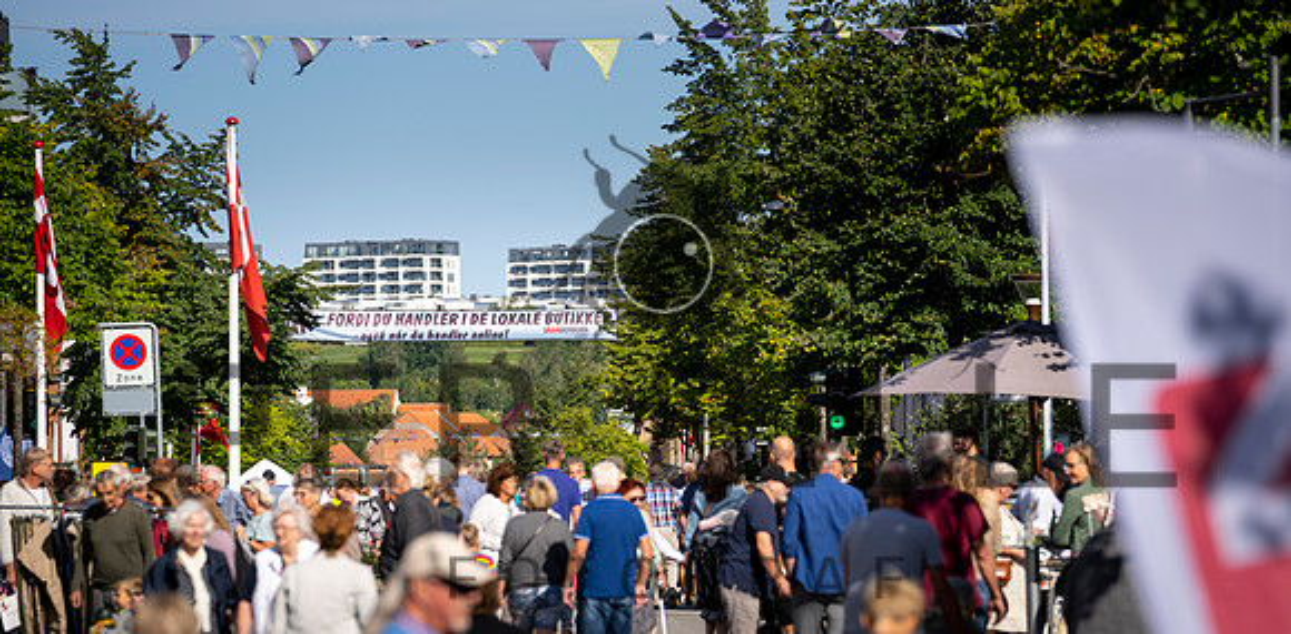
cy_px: 412
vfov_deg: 4.8
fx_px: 7502
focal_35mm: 226
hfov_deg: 9.8
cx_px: 664
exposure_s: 1/800
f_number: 4.5
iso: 100
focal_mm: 200
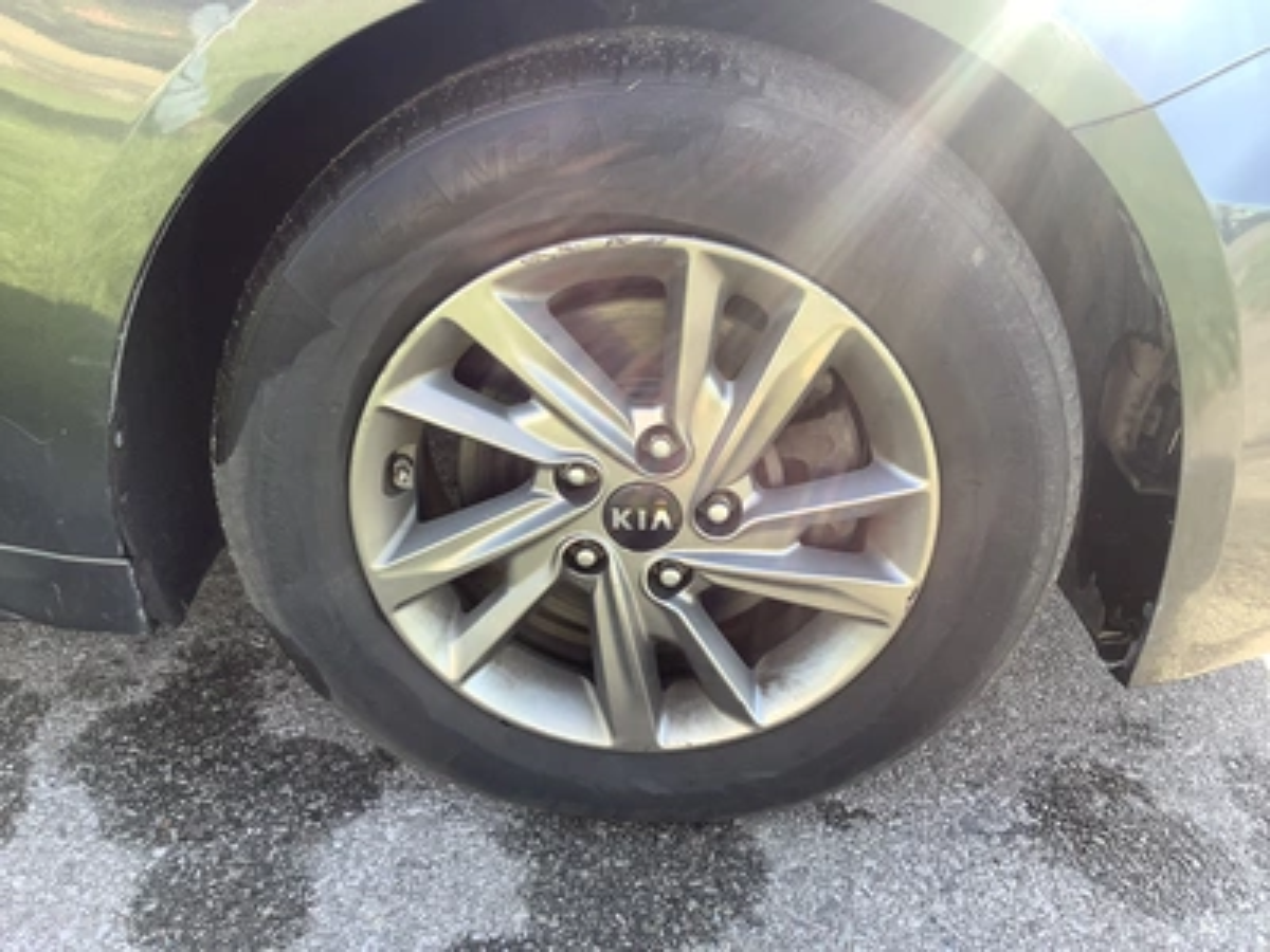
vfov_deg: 45.4
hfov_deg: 58.4
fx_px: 1137
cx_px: 635
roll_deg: -3.3
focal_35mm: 31
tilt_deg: -28.8
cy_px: 476
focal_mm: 3.3
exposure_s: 1/100
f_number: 2.4
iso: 40
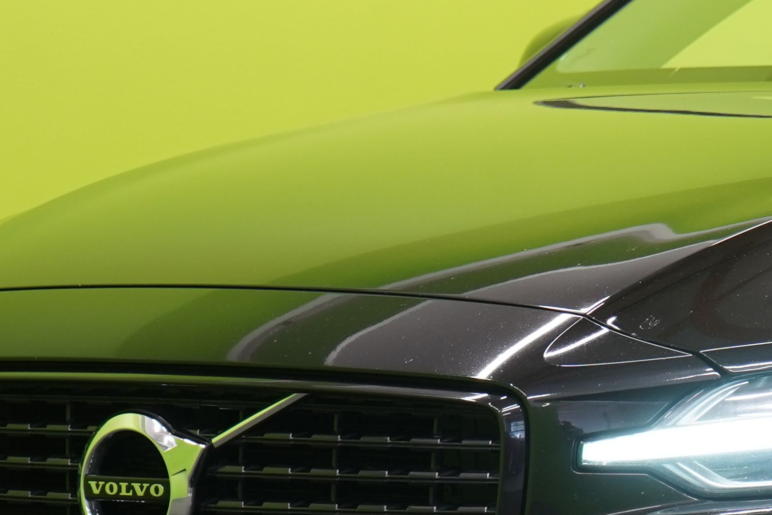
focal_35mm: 234
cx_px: 1124
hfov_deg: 8.6
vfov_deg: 5.9
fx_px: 5018
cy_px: 409
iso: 400
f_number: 5.6
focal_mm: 61
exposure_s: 1/25
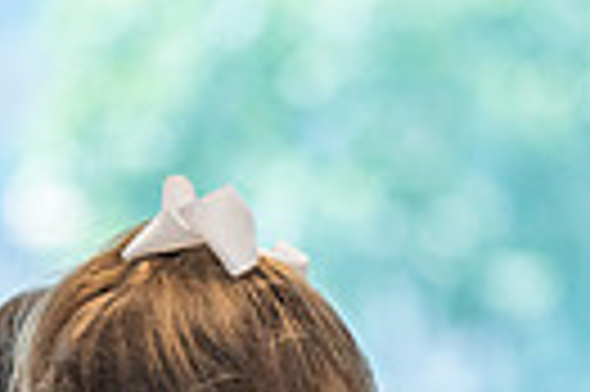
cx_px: 1022
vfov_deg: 1.8
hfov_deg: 2.7
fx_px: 12293
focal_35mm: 751
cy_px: 651
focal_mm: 165
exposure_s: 1/250
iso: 800
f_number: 4
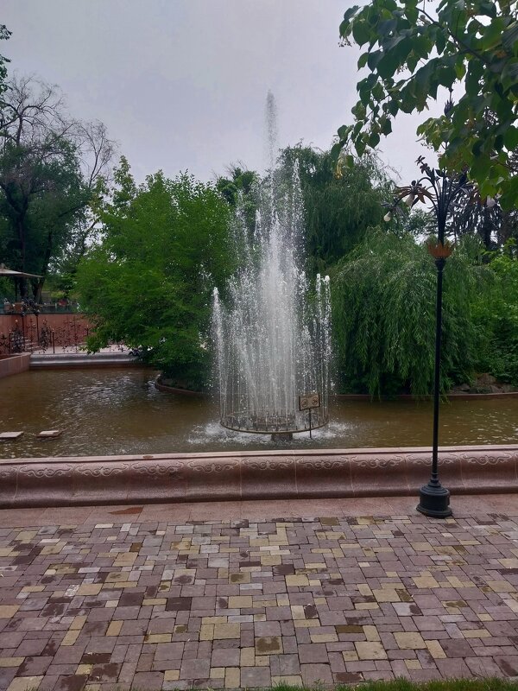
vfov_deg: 67.3
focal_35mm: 26
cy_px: 346
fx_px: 519
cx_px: 259
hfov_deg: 53.1
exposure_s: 1/400
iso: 20
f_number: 1.8
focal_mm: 4
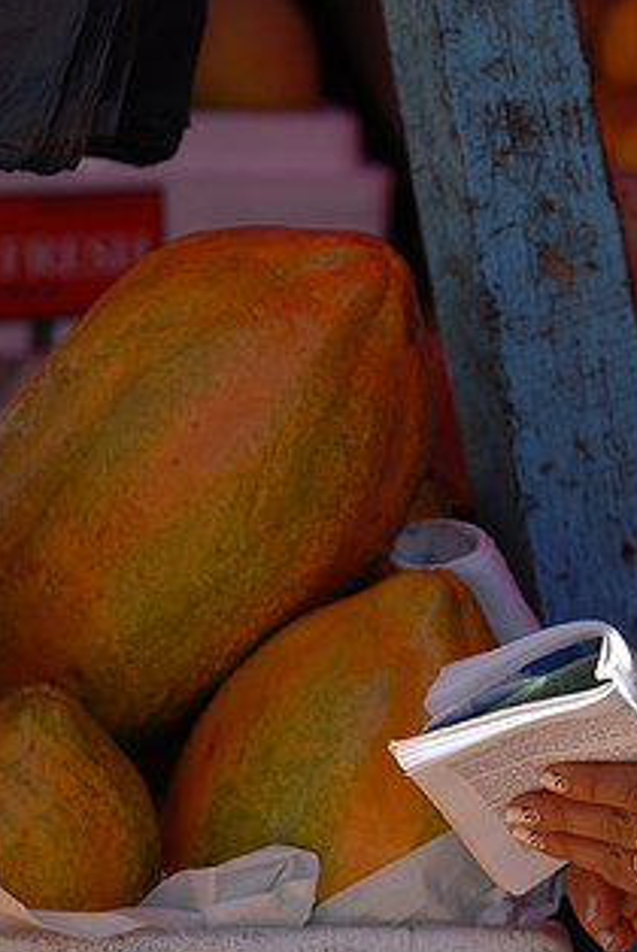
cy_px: 431
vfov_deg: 4.2
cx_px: 825
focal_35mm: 485
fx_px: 12841
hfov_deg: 2.8
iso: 100
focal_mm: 175
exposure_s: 1/750
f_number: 3.2
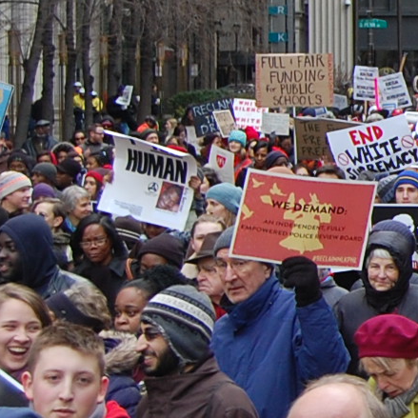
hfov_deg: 9.4
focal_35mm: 170
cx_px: 933
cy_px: 79
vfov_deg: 10.3
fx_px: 2322
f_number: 5.6
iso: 400
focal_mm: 26
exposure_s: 1/125
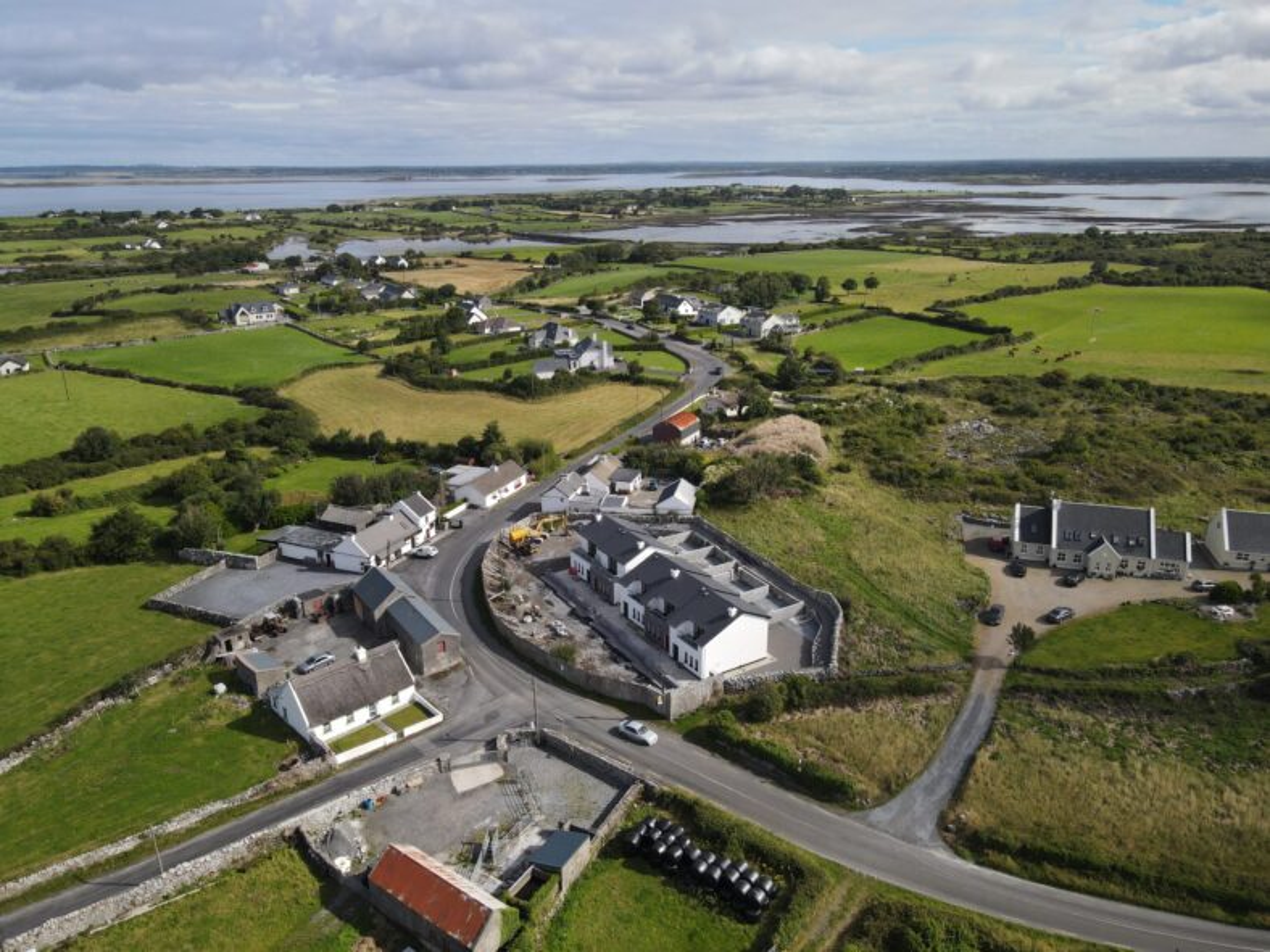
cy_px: 476
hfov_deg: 71.6
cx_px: 635
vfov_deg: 56.8
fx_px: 881
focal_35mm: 24
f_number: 2.8
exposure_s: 1/725
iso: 100
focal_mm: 4.5
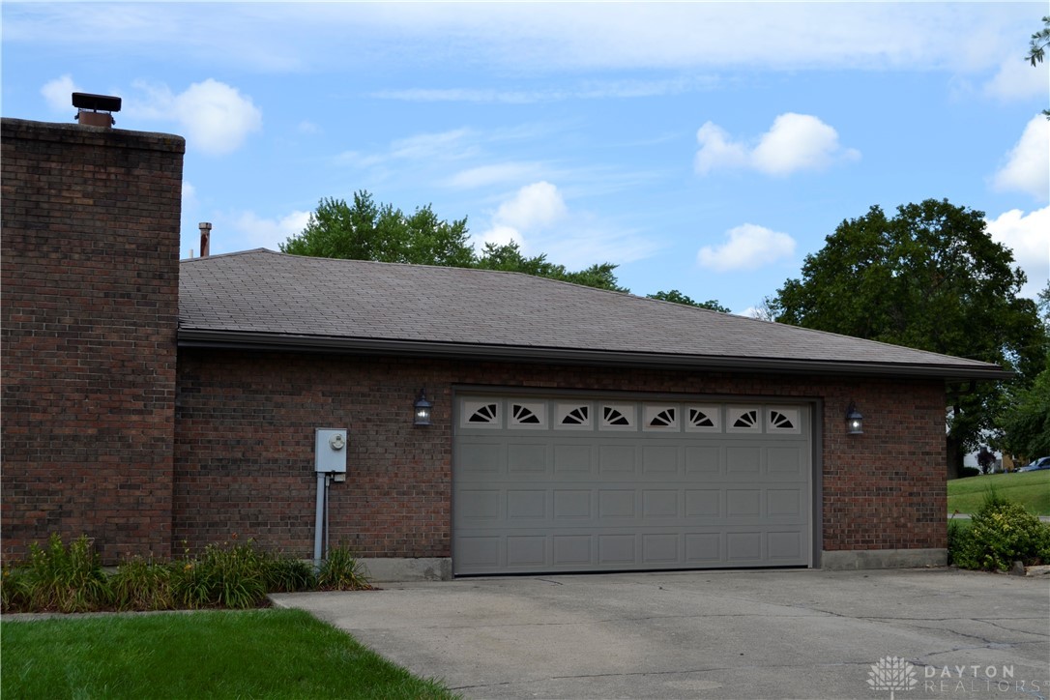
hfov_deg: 45.0
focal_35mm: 44
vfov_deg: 30.8
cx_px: 525
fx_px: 1269
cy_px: 350
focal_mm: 29
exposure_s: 1/200
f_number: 7.1
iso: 100
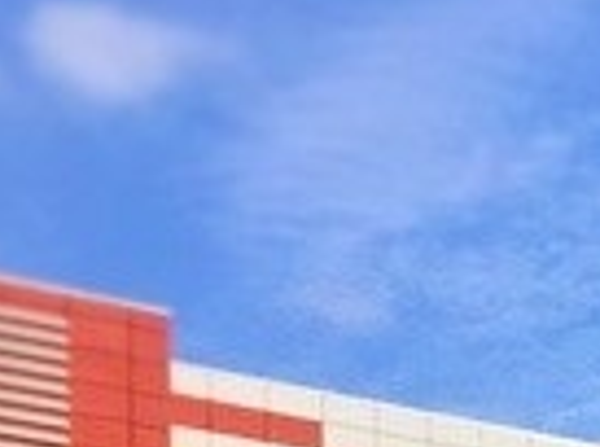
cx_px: 1331
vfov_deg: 7.0
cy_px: 1291
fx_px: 3302
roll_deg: +0.2
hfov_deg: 9.5
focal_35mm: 191
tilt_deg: -0.8
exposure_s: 1/3597
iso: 32
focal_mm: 4.15
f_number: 2.2
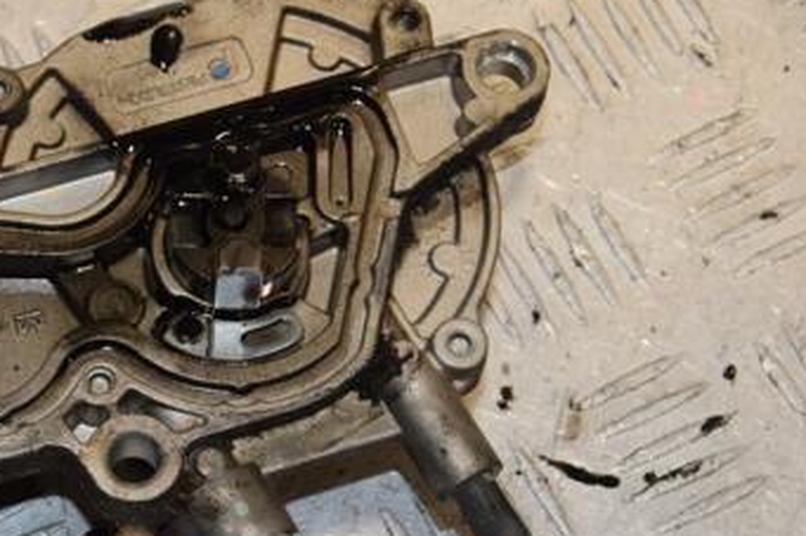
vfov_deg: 10.4
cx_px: 163
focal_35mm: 132
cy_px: 361
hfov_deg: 15.4
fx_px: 2954
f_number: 9
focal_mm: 50
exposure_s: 1/200
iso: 800
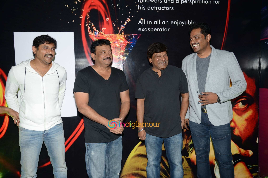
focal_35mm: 31
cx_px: 134
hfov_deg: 60.3
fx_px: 231
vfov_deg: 42.3
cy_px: 89
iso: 400
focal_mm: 31
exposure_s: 1/125
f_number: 6.3
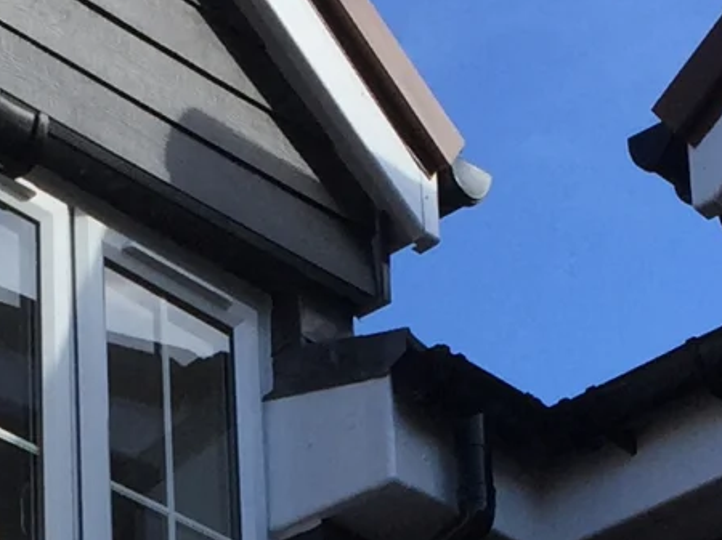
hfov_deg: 12.0
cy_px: 1101
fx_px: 3440
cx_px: 201
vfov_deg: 8.5
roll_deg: +1.0
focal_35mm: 165
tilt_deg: +18.5
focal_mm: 4.15
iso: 32
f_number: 2.2
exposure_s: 1/1799
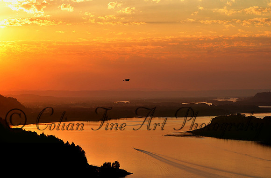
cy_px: 89
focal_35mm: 105
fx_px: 787
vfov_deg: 12.9
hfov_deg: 19.5
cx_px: 136
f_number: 6.3
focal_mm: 70
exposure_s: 1/640
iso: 200
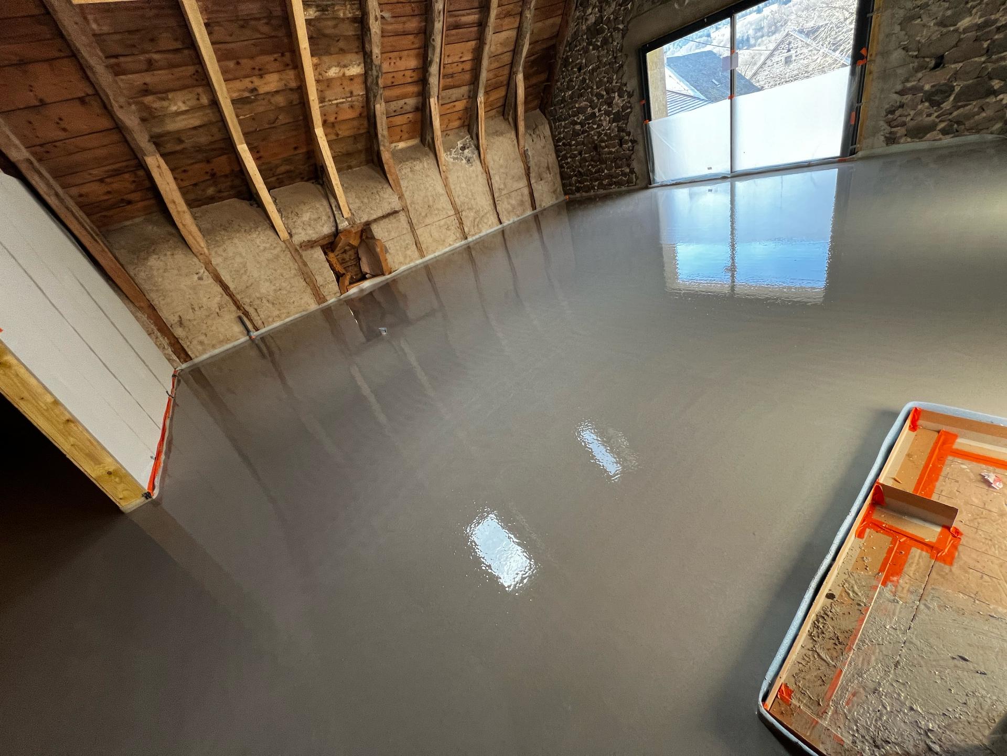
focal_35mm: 13
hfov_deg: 106.2
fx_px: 378
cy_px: 378
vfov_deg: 89.9
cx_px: 504
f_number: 1.8
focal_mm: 1.57
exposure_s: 1/99
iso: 125
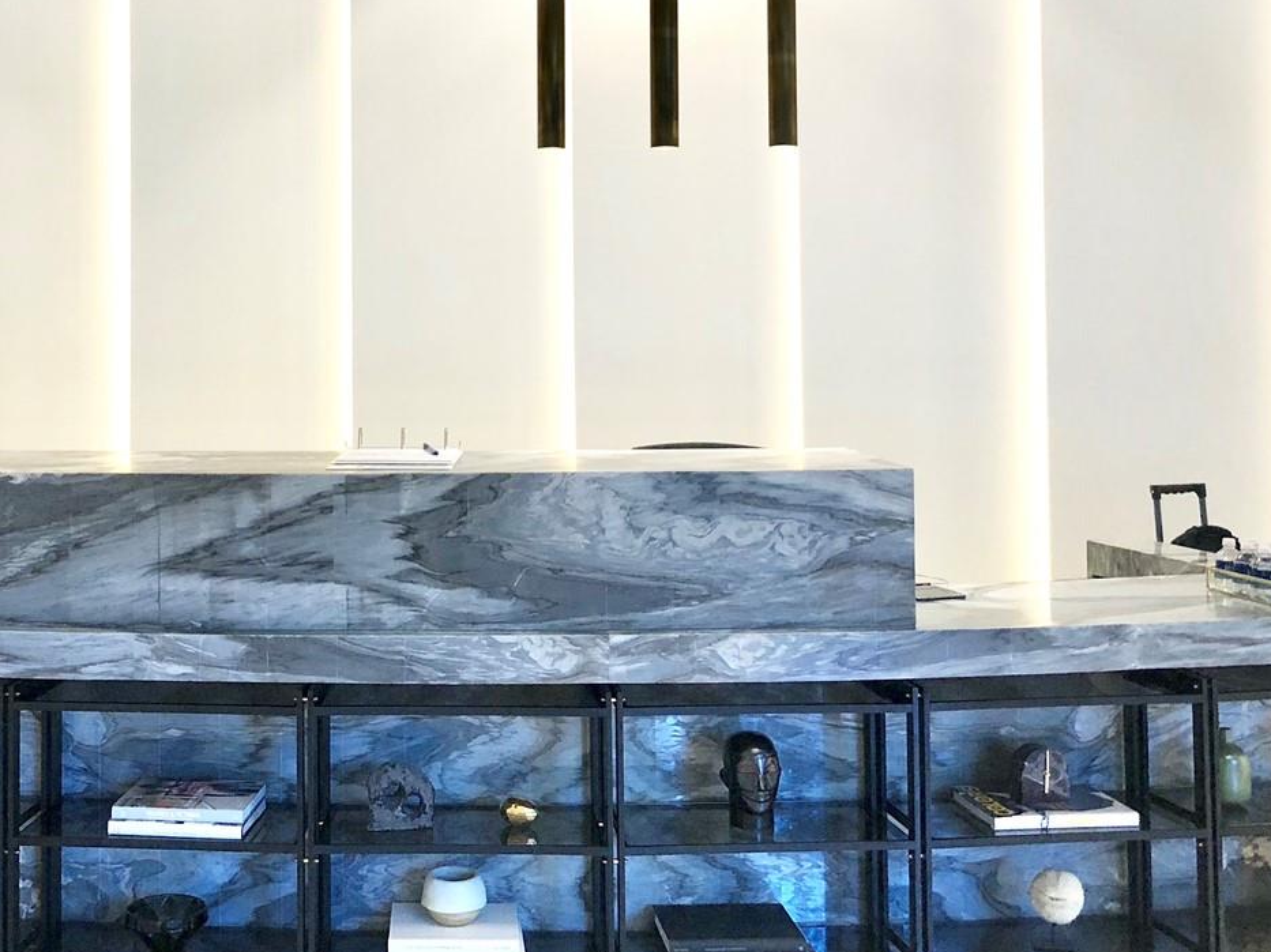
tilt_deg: +1.4
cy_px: 242
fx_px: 1762
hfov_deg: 39.3
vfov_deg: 29.8
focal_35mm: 48
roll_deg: +0.1
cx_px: 435
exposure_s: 1/30
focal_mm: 4
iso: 25
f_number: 1.8
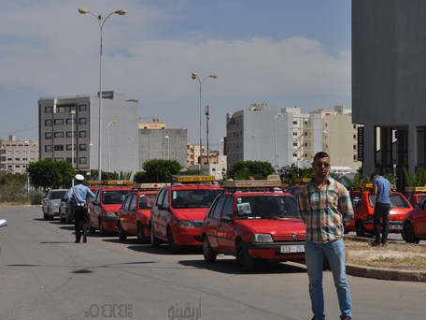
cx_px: 143
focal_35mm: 89
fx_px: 1095
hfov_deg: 21.9
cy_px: 178
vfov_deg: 16.6
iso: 200
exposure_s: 1/400
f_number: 10
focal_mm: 44
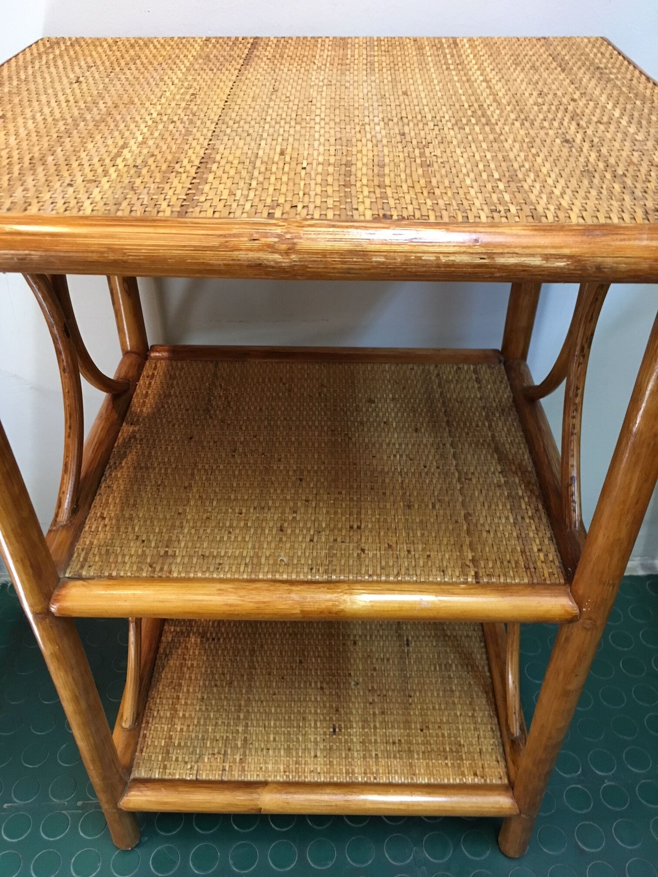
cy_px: 438
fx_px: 735
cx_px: 329
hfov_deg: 48.2
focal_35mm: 29
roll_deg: -2.4
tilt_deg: -38.1
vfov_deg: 61.7
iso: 200
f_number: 2.2
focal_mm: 4.15
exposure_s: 1/20
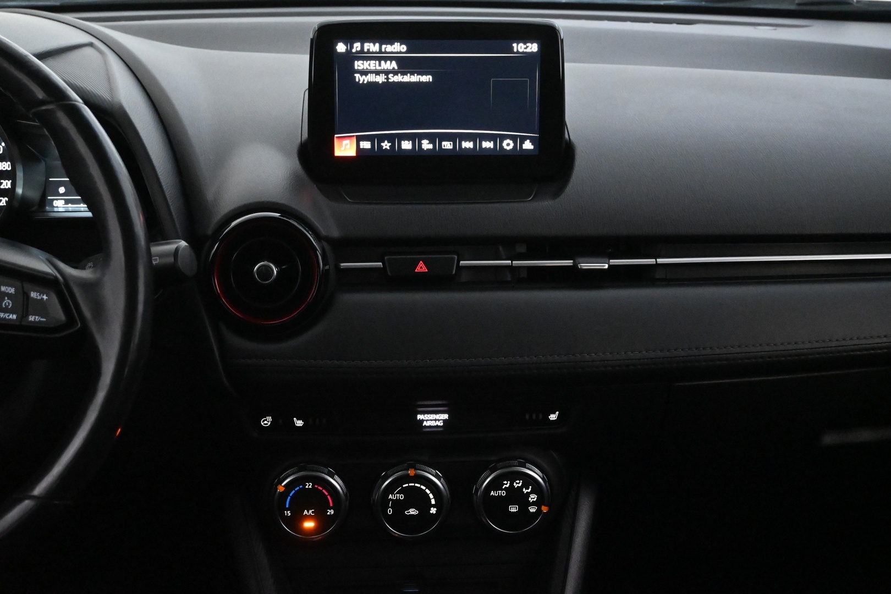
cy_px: 297
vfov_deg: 25.8
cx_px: 446
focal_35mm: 52
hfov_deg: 37.9
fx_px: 1299
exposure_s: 1/60
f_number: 5.3
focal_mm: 35
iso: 10000
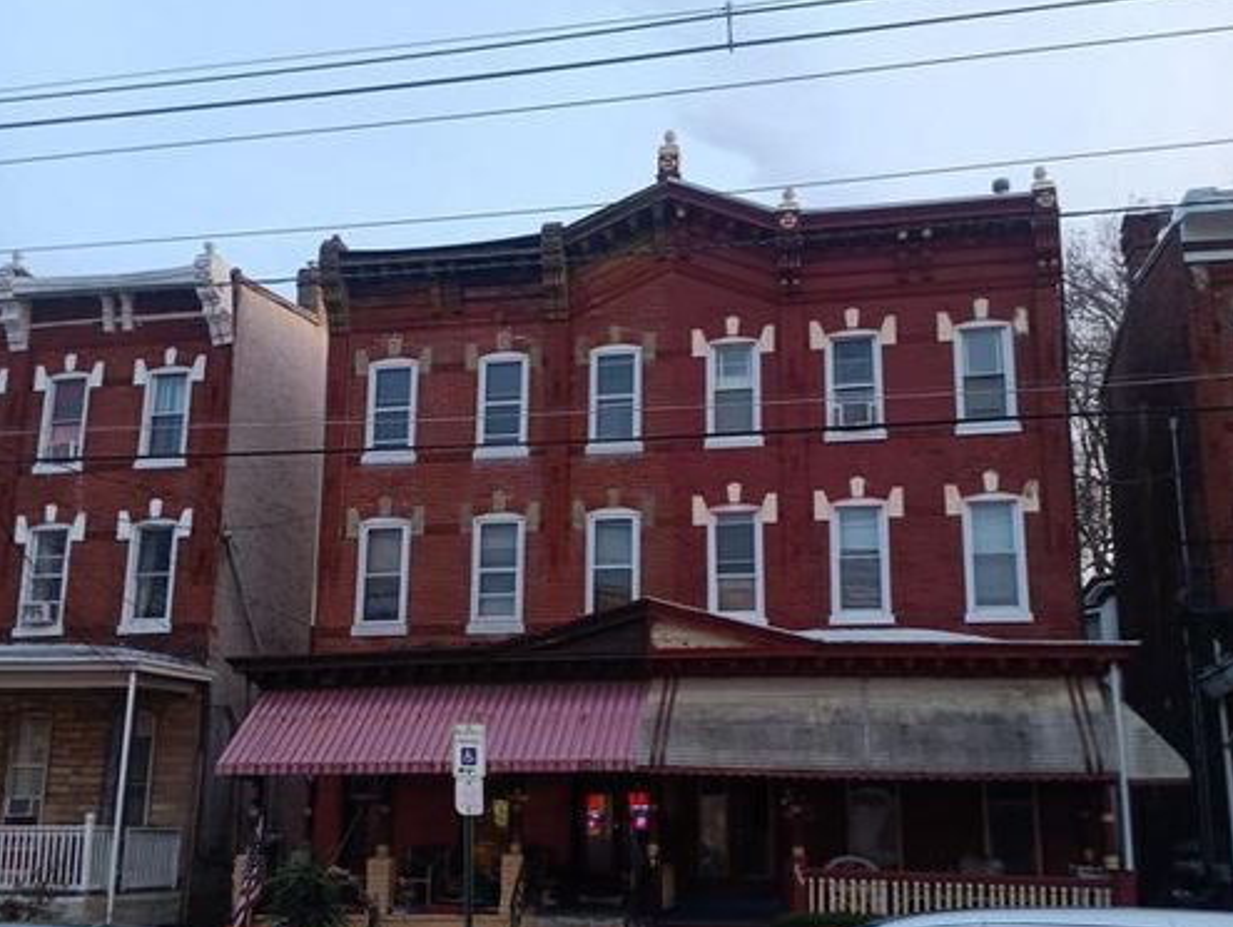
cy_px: 559
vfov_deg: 40.6
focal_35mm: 35
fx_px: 1248
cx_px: 615
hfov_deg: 52.6
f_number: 1.8
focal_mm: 3.98
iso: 125
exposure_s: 1/24.4
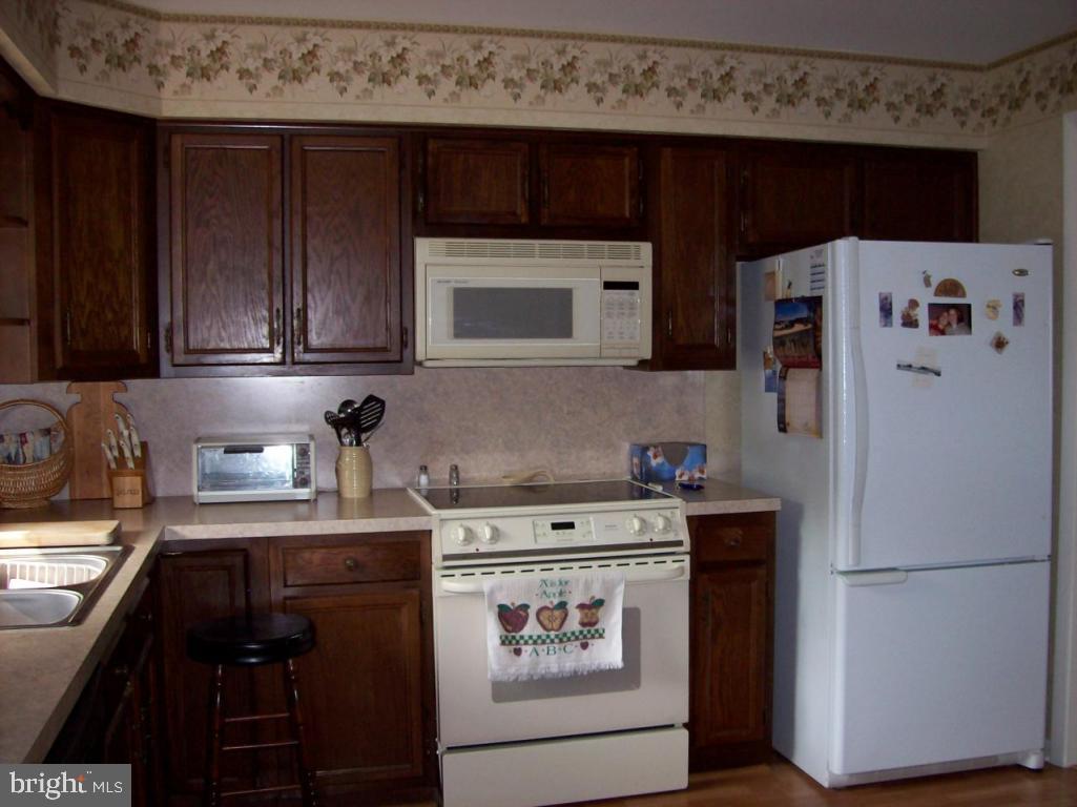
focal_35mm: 36
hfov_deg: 51.4
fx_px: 1120
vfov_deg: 39.6
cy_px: 404
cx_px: 538
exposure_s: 1/64
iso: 80
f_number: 2.7
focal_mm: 6
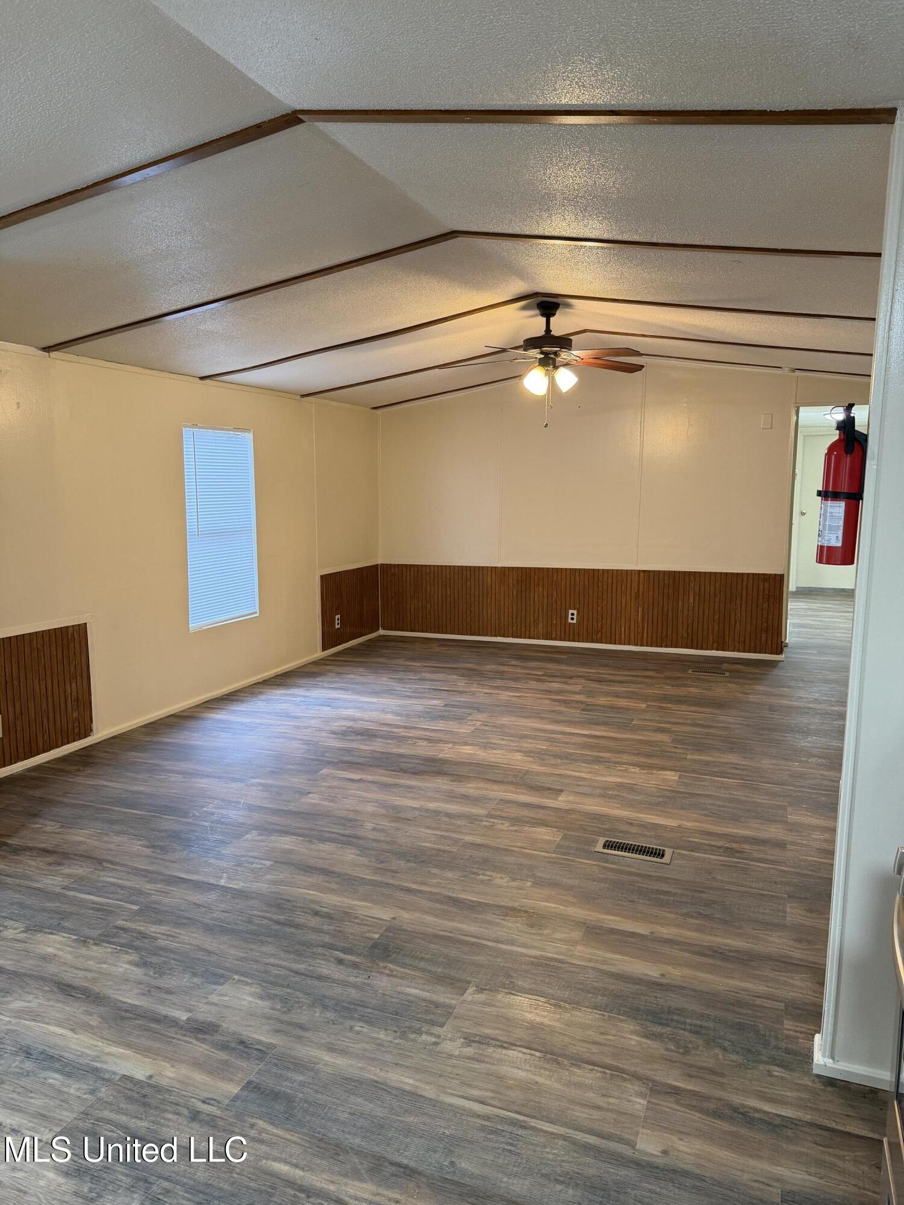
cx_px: 452
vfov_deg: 71.6
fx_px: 836
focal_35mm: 24
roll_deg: -0.1
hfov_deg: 56.8
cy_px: 602
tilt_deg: -7.3
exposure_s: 1/60
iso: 320
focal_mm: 6.76
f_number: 1.78
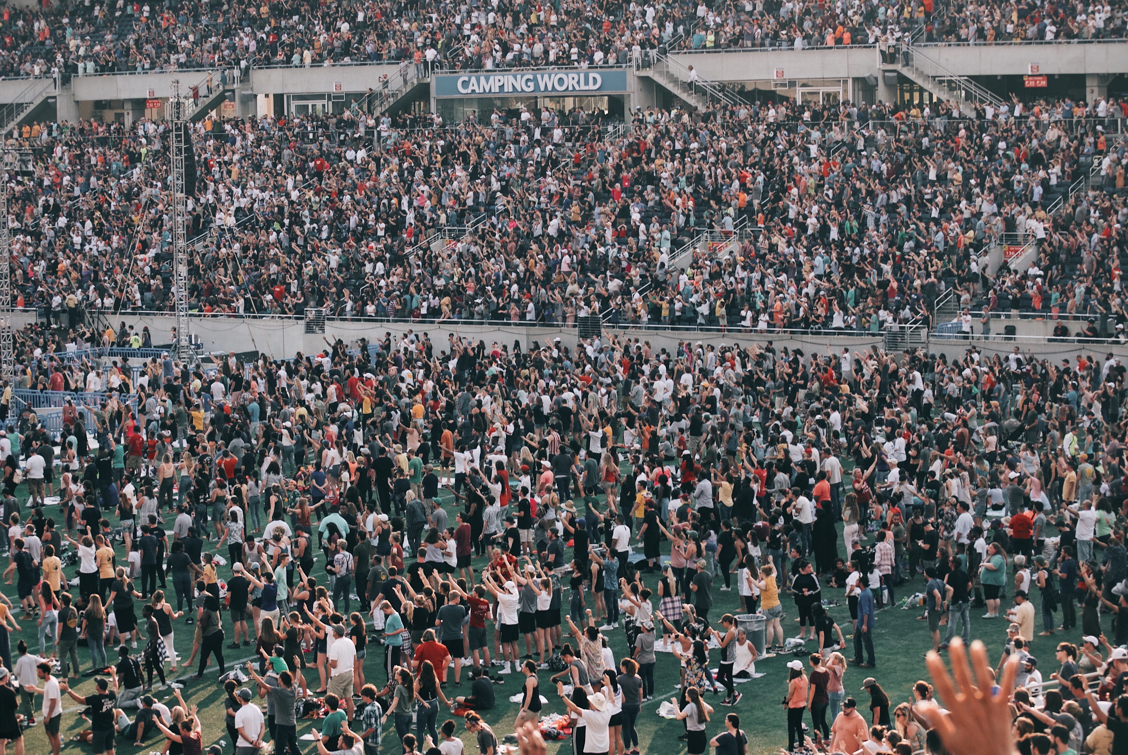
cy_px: 378
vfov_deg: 16.6
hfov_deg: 24.6
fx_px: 2588
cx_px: 564
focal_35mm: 82
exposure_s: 1/250
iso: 200
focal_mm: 55
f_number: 5.6
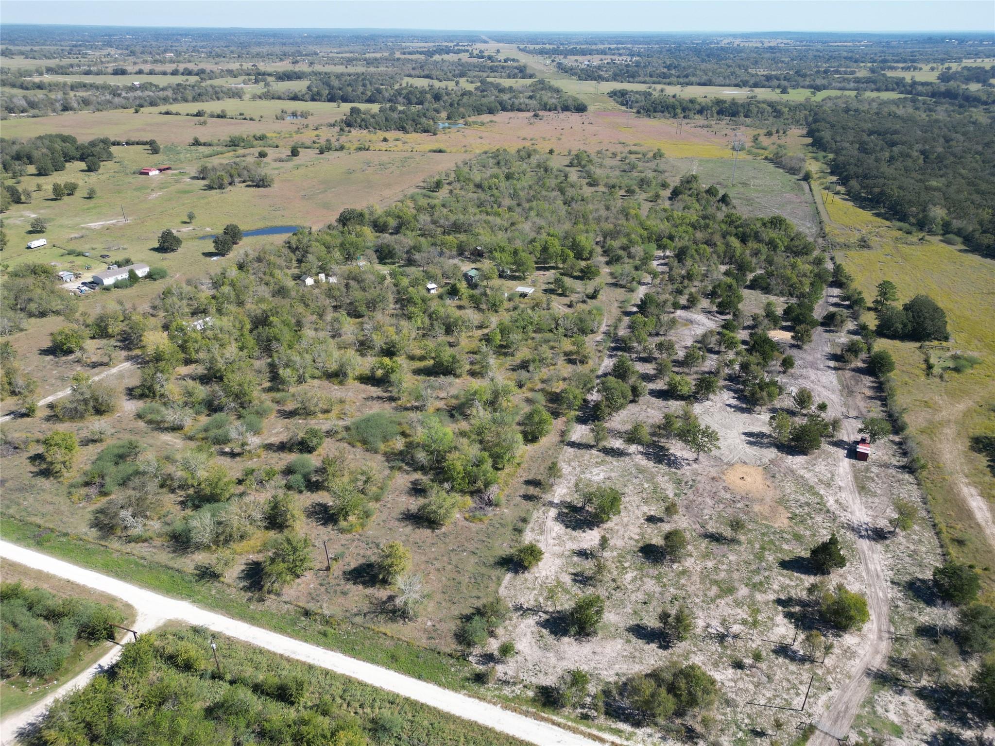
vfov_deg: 56.8
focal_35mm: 24
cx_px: 498
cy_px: 373
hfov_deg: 71.6
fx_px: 690
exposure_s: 1/2000
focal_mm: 6.72
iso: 120
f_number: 1.7
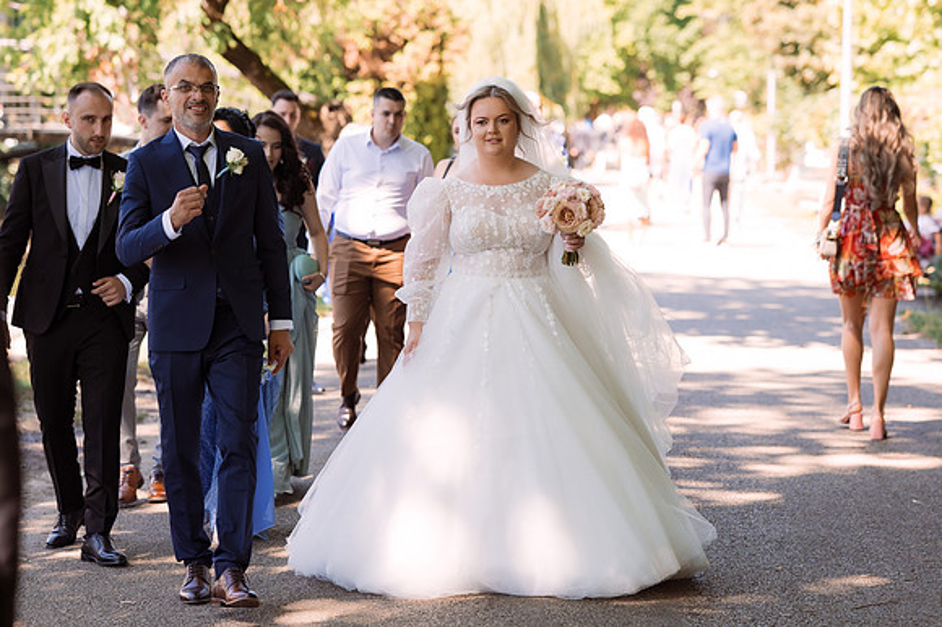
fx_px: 2609
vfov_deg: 13.7
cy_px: 293
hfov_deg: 20.5
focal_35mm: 100
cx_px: 478
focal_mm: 85
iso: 200
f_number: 2.8
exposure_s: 1/500
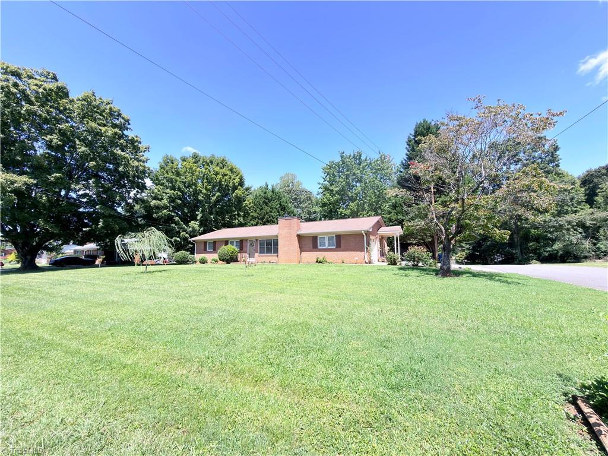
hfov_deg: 102.1
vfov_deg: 85.7
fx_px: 246
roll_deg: +2.2
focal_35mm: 14
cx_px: 304
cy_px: 228
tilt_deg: +6.6
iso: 16
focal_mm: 2.22
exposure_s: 1/165
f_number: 2.2
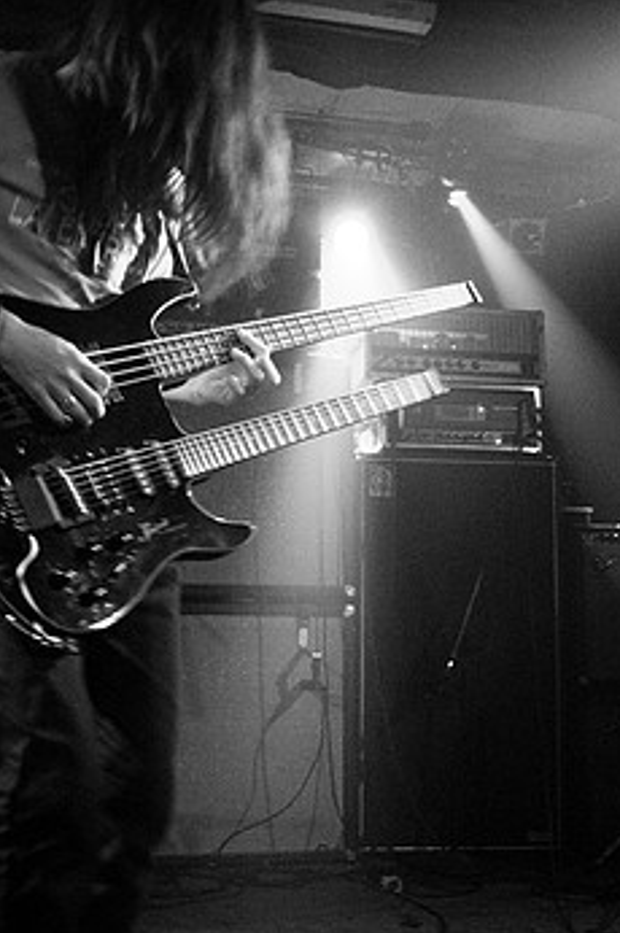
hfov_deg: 33.9
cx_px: 222
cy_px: 466
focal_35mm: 39
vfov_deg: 49.6
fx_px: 1009
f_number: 2.8
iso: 1600
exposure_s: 1/13
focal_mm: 20
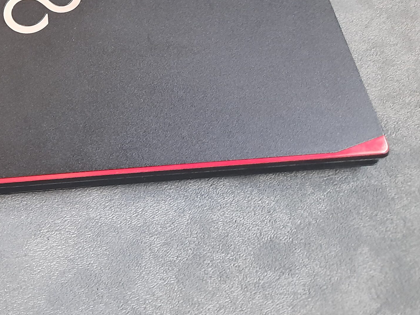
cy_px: 37
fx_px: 546
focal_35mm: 45
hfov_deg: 39.5
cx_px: 56
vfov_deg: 30.9
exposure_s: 1/20
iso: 640
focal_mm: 4.6
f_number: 2
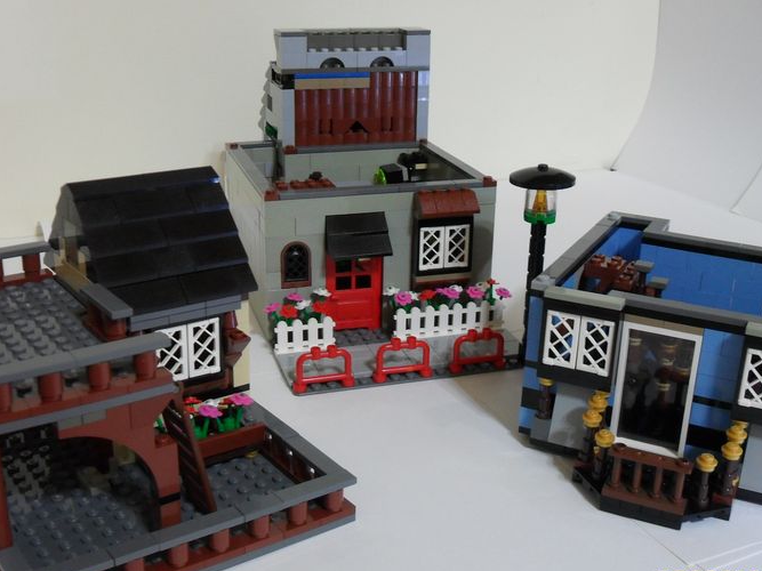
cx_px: 382
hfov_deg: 44.8
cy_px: 305
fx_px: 924
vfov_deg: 34.3
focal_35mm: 42
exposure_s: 1/10
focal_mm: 6.2
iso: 200
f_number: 2.8
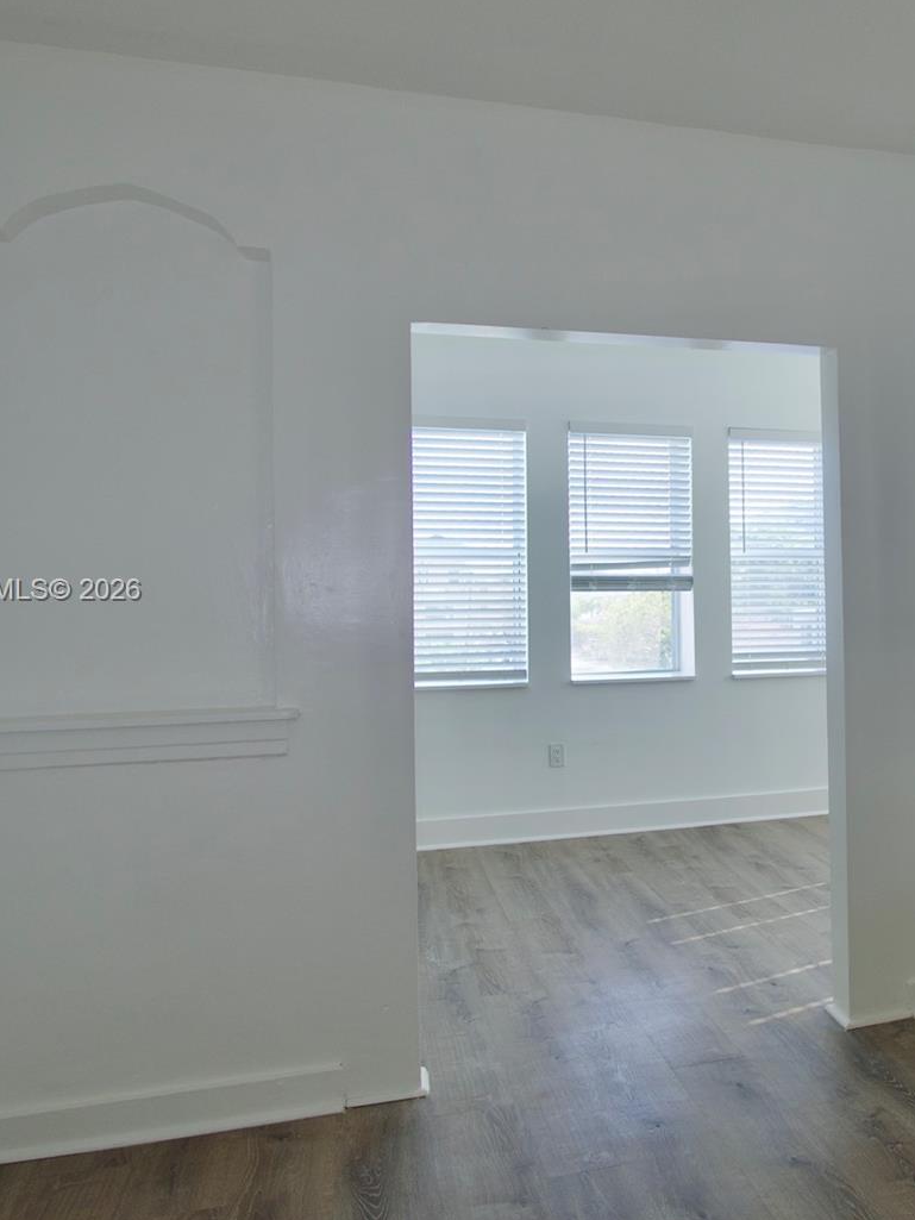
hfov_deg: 48.7
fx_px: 951
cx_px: 722
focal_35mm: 27
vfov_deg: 65.3
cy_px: 592
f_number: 4
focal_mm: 12
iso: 160
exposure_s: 1/160
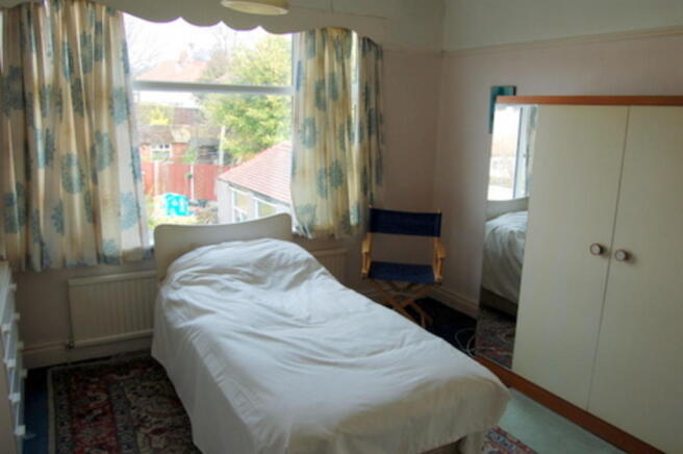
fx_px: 512
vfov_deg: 47.8
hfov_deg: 67.4
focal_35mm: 27
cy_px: 227
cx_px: 342
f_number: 7.1
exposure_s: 1/60
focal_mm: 18
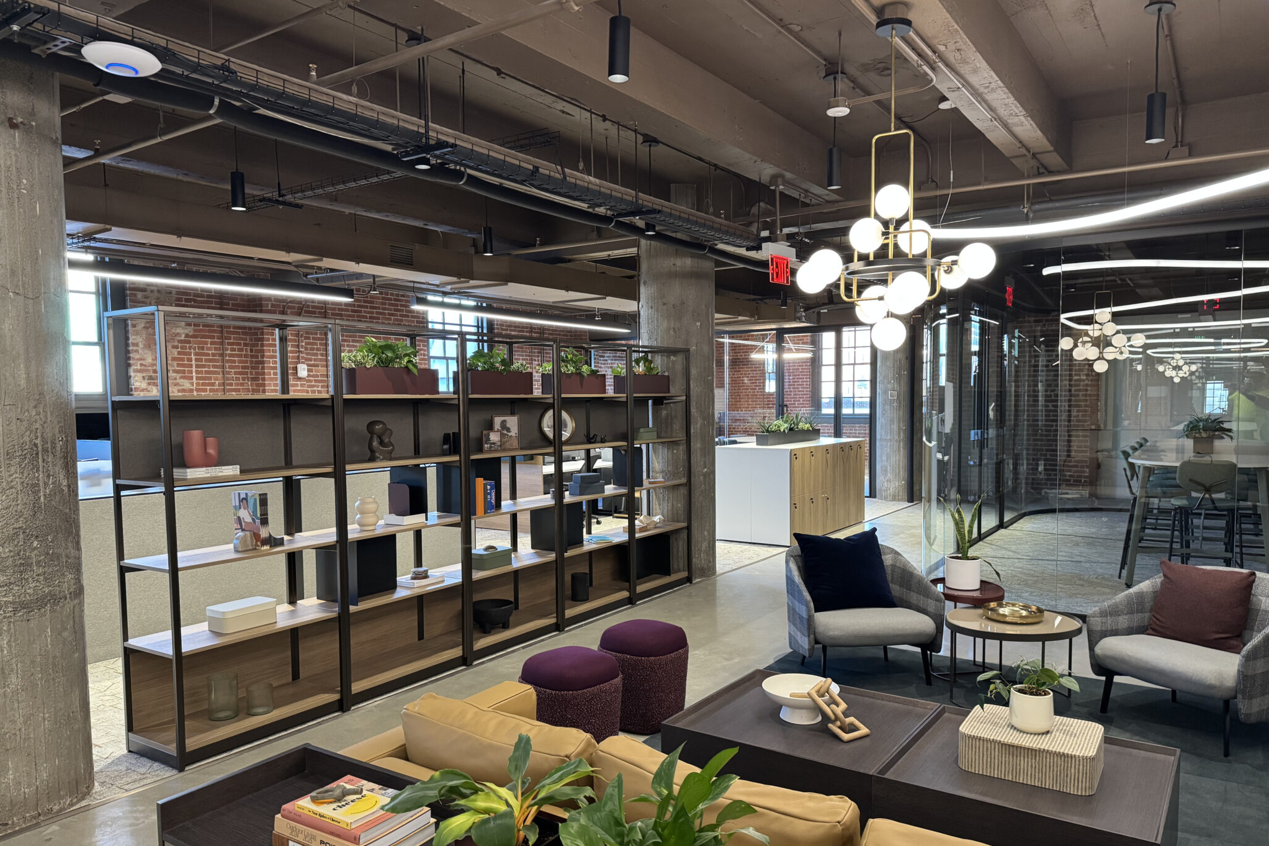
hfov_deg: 71.5
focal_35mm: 25
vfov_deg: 51.2
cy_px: 448
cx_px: 634
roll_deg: +1.1
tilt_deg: -3.9
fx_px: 881
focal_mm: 6.76
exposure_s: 1/60
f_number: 1.78
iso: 500
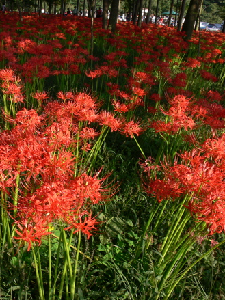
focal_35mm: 51
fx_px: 442
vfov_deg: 37.5
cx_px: 49
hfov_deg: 28.0
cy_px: 143
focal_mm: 7.4
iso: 80
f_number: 5.6
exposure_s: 1/125
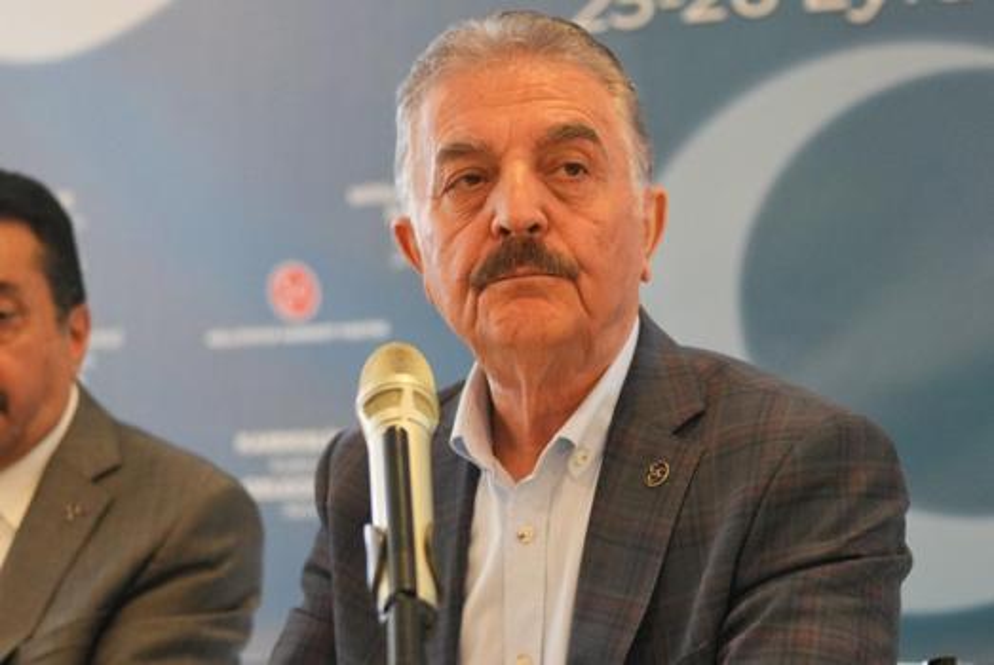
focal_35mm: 105
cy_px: 332
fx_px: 2902
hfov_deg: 19.4
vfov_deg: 13.1
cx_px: 497
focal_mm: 70
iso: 2500
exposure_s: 1/200
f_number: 2.8
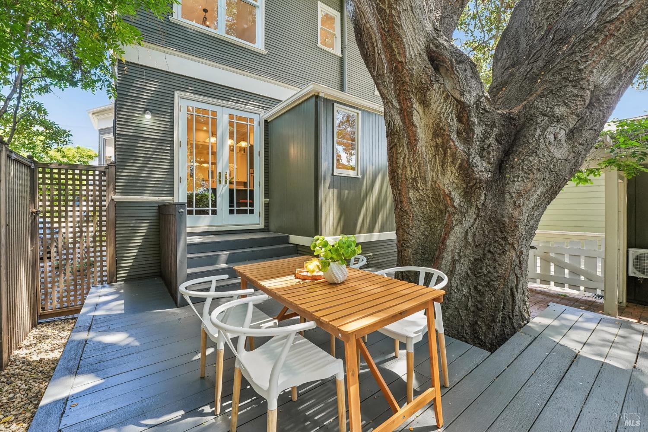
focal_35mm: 14
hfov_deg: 104.3
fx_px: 252
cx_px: 324
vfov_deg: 81.2
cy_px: 216
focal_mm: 14
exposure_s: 1/30
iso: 640
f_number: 8
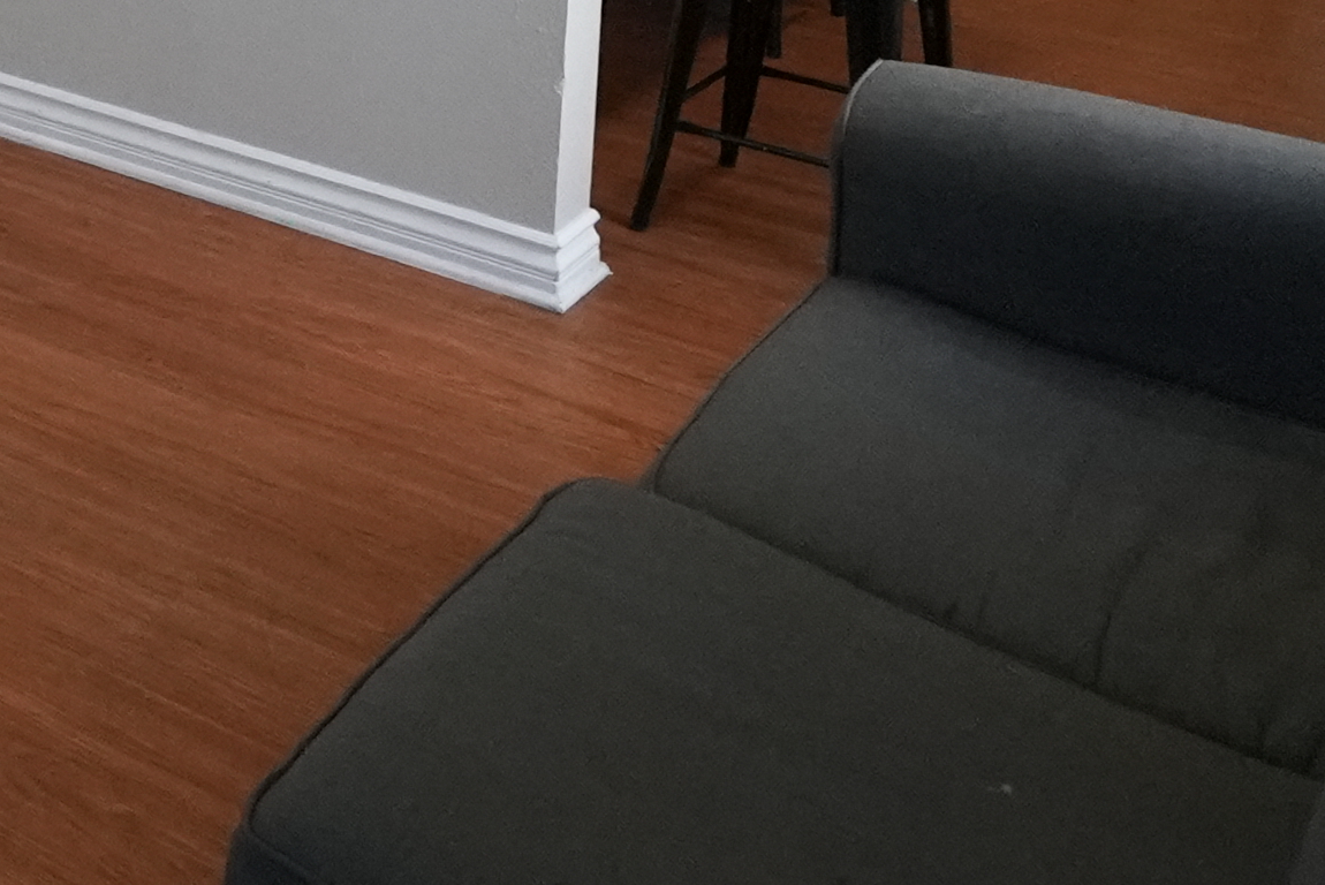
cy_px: -451
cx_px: -86
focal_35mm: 59
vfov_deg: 19.9
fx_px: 2173
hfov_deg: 30.7
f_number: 9
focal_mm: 16
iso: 12800
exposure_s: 1/160
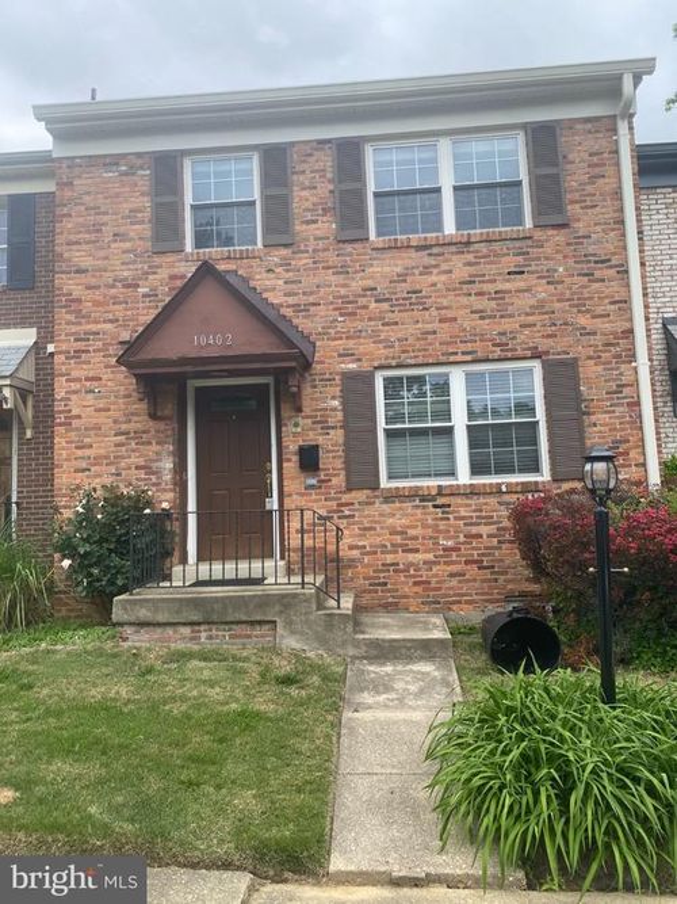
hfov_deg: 53.0
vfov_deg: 67.3
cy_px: 452
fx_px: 678
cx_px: 338
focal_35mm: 26
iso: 32
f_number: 1.8
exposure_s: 1/845
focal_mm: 4.25
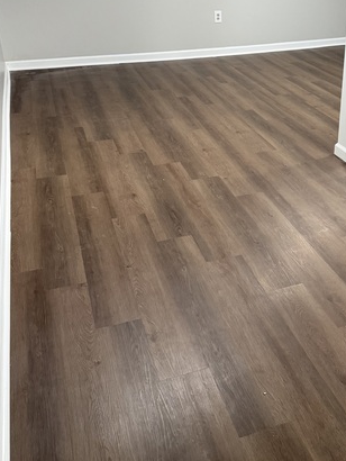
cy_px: 179
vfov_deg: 47.5
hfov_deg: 35.9
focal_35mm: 39
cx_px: 265
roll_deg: -0.4
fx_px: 519
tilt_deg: -24.4
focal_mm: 6.76
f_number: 1.78
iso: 250
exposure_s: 1/60
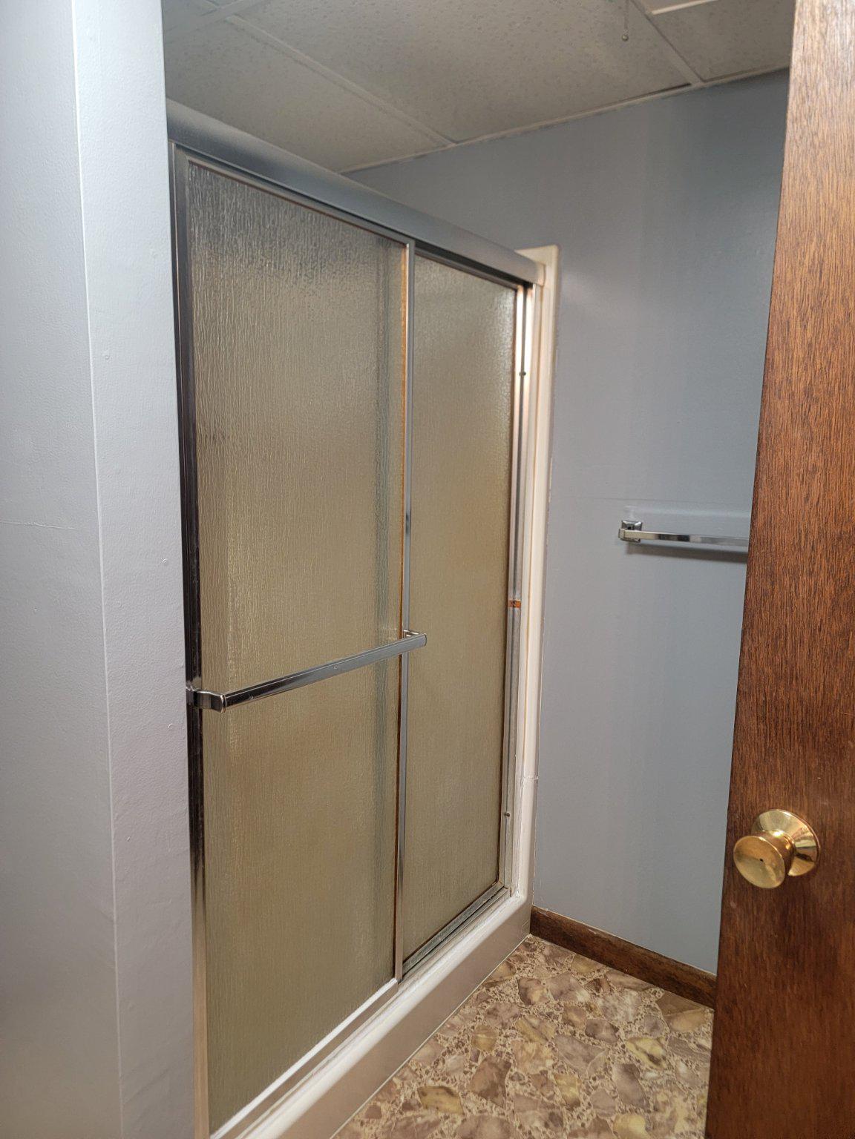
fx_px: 790
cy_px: 570
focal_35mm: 24
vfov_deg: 71.6
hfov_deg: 56.8
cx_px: 428
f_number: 1.8
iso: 250
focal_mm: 6.7
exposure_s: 1/40
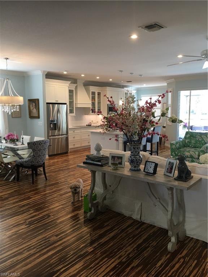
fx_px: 232
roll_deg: +1.1
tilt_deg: -6.7
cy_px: 138
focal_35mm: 29
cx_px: 104
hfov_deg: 48.2
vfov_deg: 61.7
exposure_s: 1/30
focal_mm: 4.15
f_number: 2.2
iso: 40
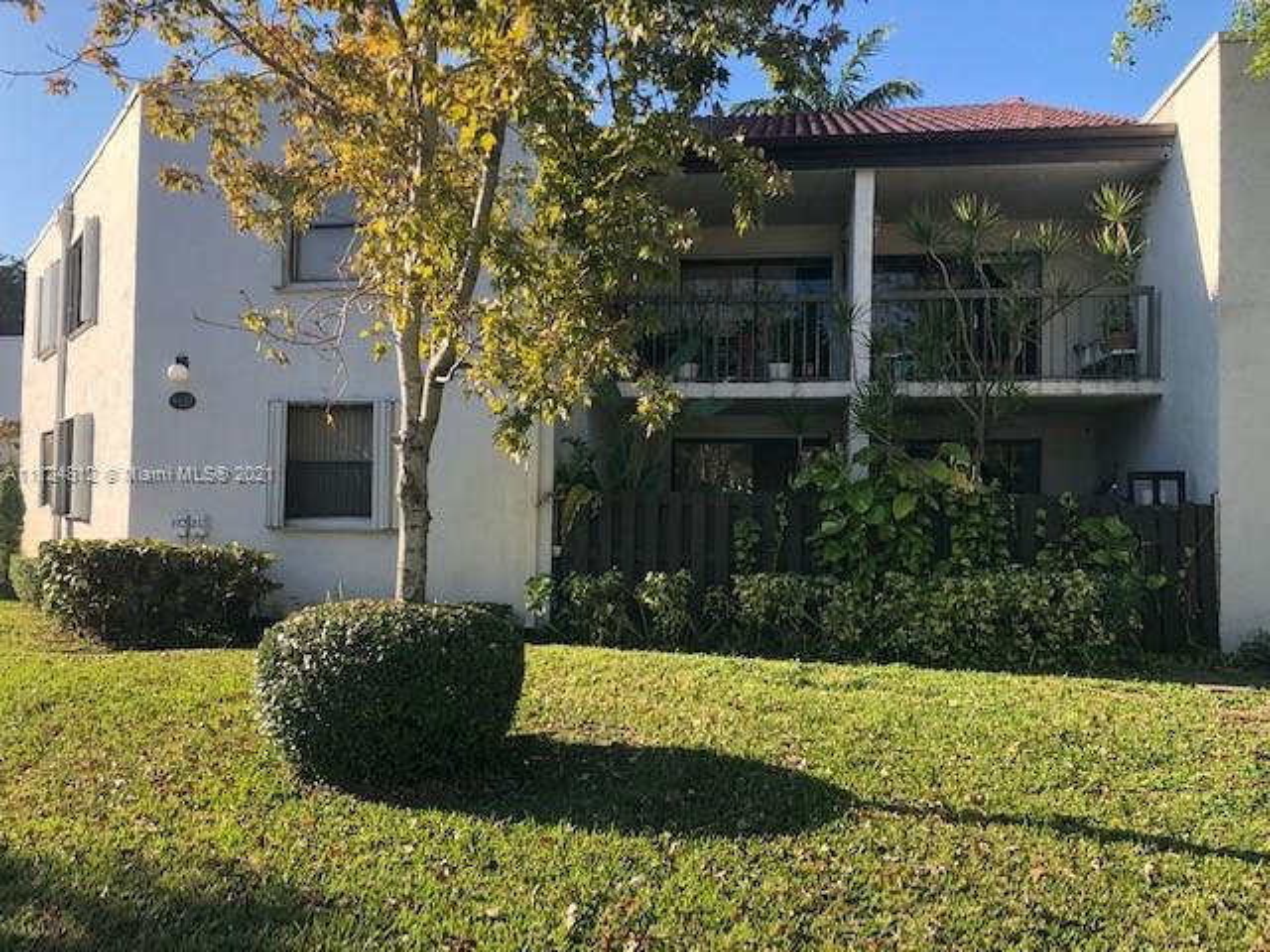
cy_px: 476
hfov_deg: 63.4
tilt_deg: +1.2
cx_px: 635
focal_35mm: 28
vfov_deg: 49.7
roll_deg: -0.1
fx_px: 1027
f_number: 1.8
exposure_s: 1/534
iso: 20
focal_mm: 4
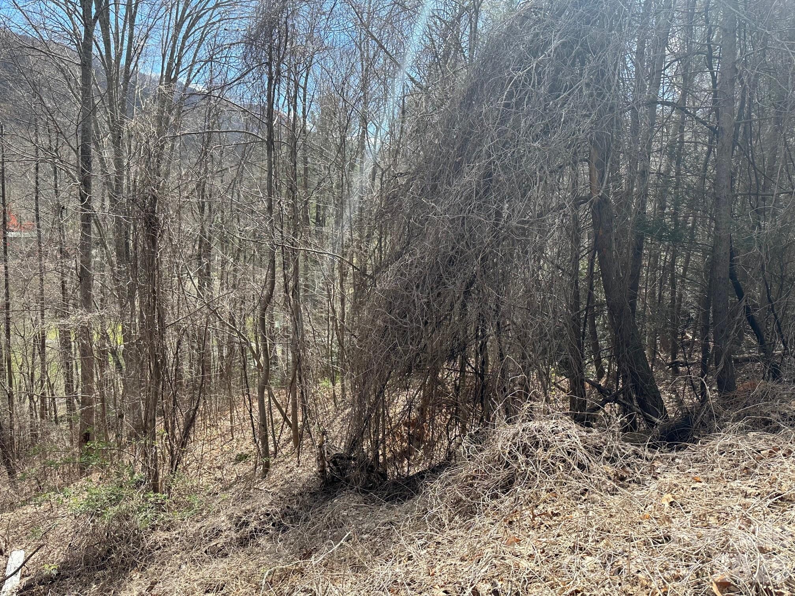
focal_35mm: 24
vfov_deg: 56.8
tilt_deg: -9.8
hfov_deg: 71.6
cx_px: 398
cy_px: 298
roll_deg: -4.3
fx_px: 551
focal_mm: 6.86
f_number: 1.78
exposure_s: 1/1721
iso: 80
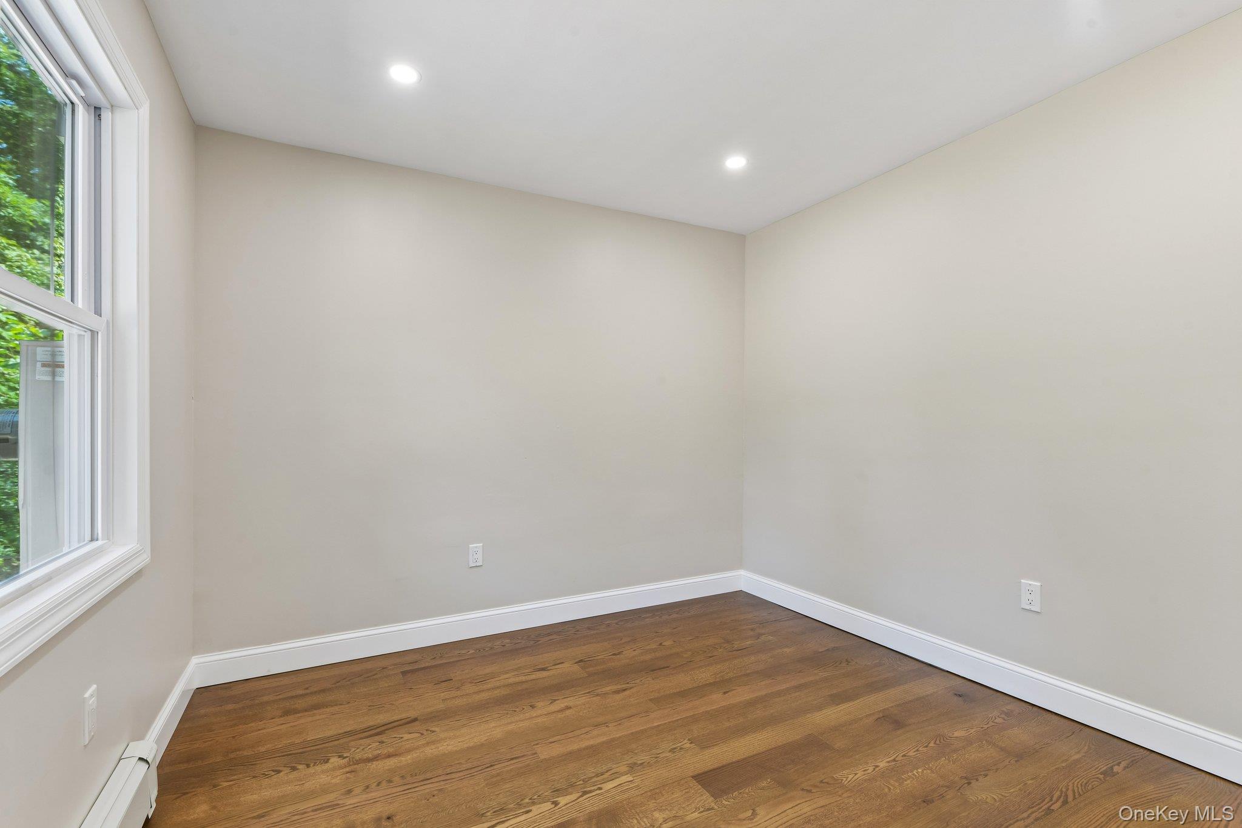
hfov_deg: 96.7
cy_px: 414
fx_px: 552
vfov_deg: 73.7
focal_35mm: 16
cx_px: 621
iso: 250
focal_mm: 16
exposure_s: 1/10
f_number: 9
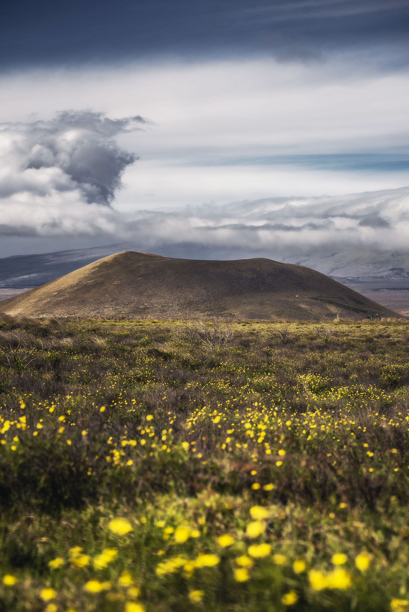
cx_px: 204
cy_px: 306
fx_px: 1192
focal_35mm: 70
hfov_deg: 19.5
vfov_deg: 28.8
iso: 100
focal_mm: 70
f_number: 5
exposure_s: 1/1600
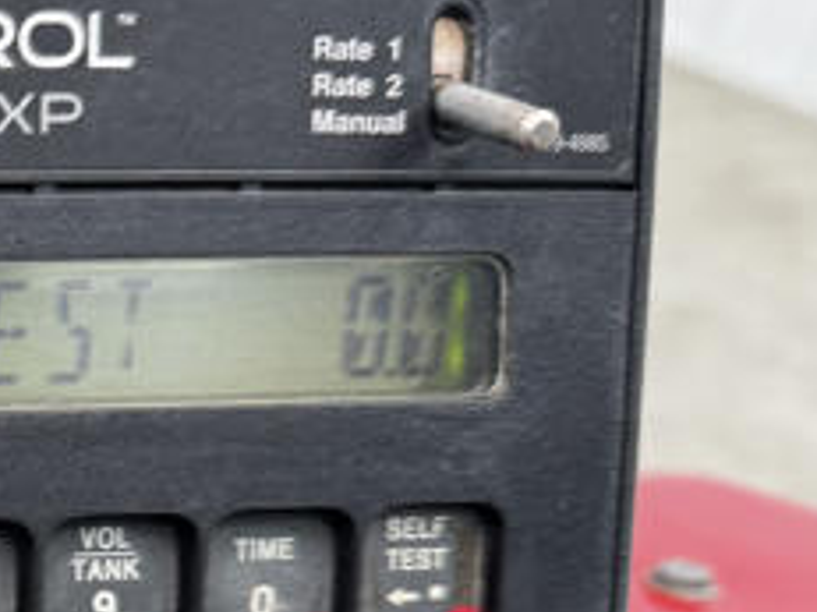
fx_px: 1958
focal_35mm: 83
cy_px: 570
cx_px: -527
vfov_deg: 17.5
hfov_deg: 19.4
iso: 100
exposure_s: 1/60
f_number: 1.78
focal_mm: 6.76
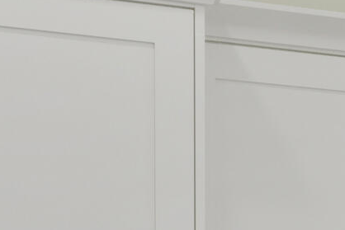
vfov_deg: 6.6
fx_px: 1927
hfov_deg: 9.0
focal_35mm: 201
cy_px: 472
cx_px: 899
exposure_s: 1/6
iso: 250
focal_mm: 28
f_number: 9
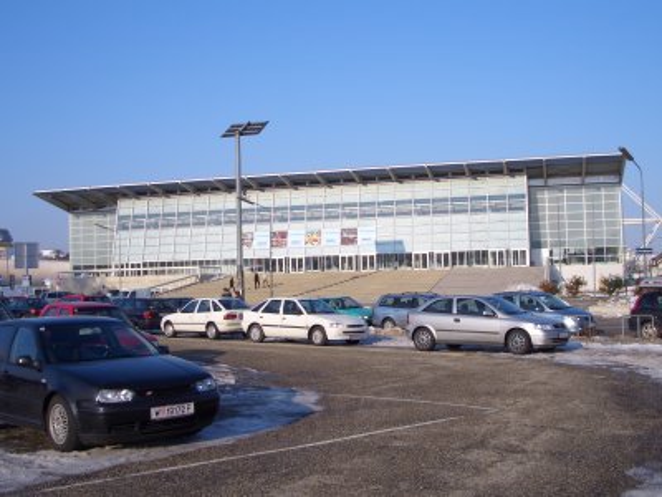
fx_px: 784
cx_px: 331
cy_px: 248
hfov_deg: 45.8
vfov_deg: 35.1
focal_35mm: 41
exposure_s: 1/500
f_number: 4.6
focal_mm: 6.8
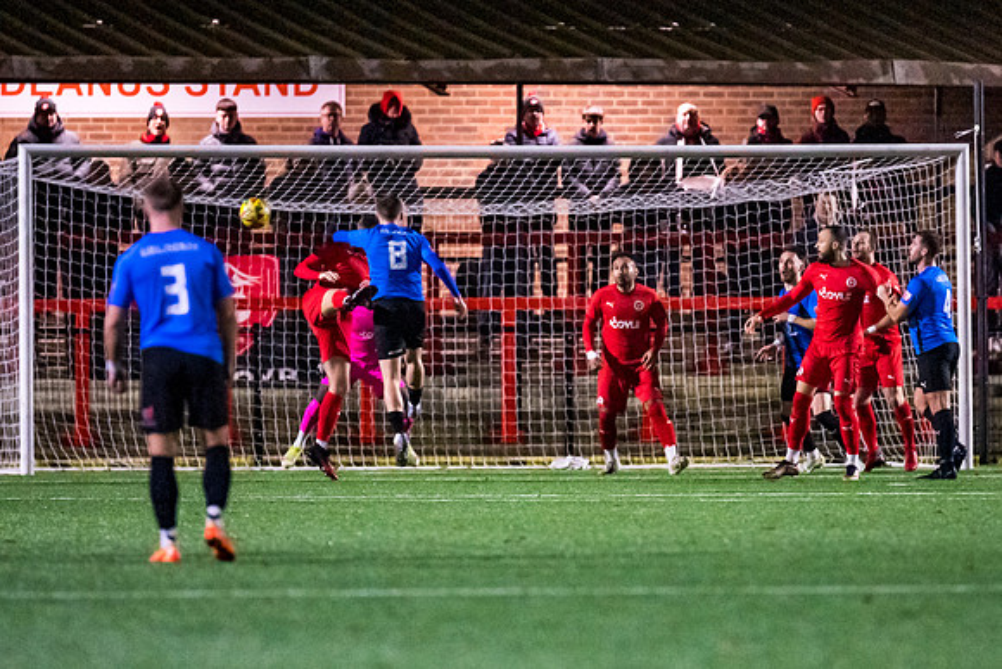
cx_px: 562
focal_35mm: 507
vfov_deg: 2.7
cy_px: 327
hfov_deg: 4.1
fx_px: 14102
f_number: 2.8
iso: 8000
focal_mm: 300
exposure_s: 1/1000
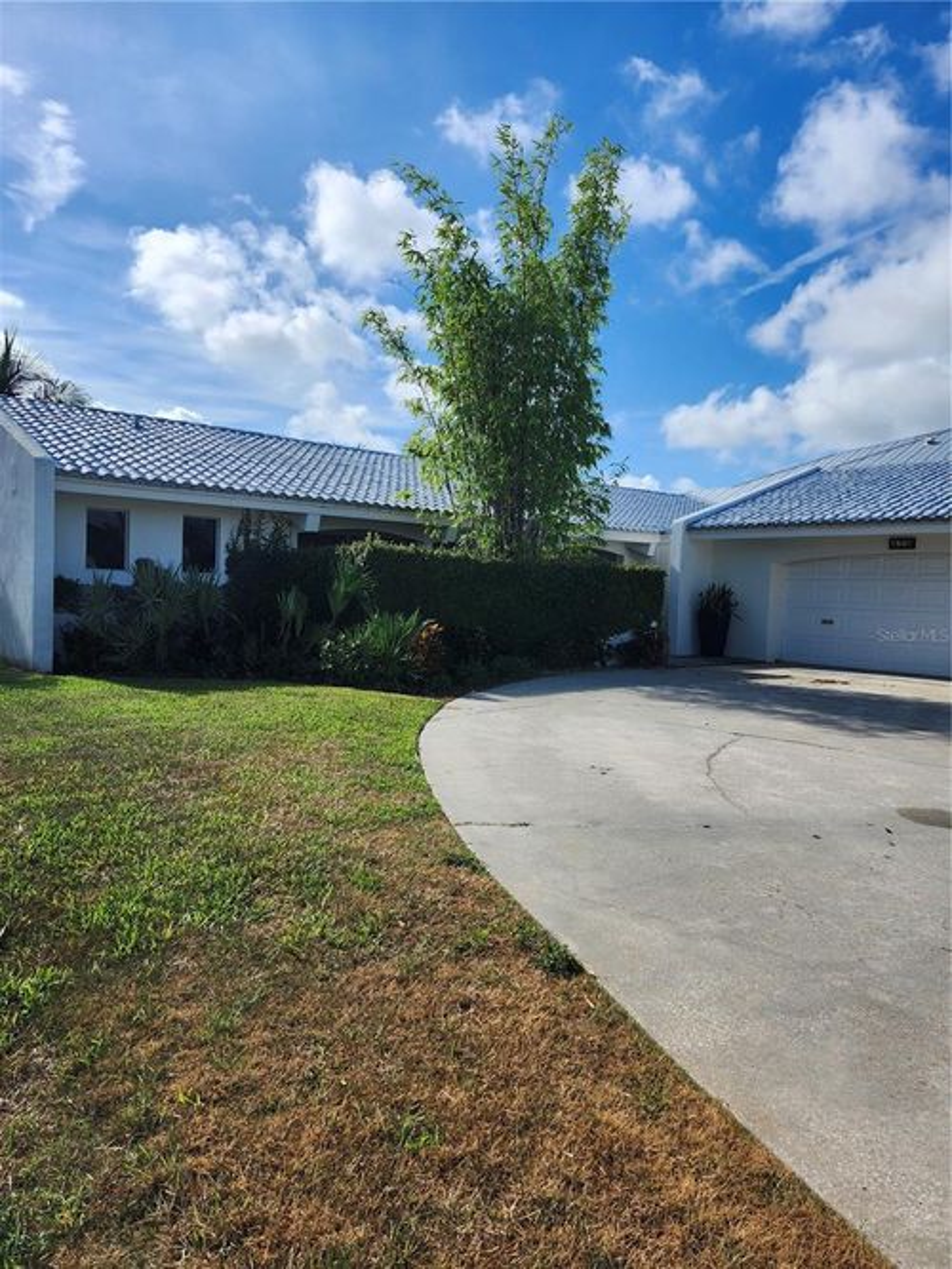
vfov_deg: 73.9
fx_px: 844
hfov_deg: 58.9
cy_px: 634
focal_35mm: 23
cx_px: 476
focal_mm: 5.54
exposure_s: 1/2436
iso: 25
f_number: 1.8
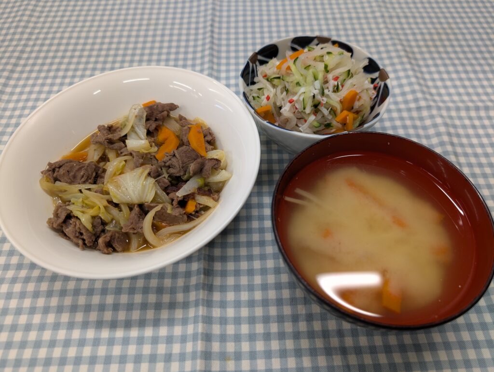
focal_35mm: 24
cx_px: 247
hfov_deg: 71.5
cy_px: 186
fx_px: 343
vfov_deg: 56.9
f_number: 1.68
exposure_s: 1/40
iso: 23
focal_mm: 6.9
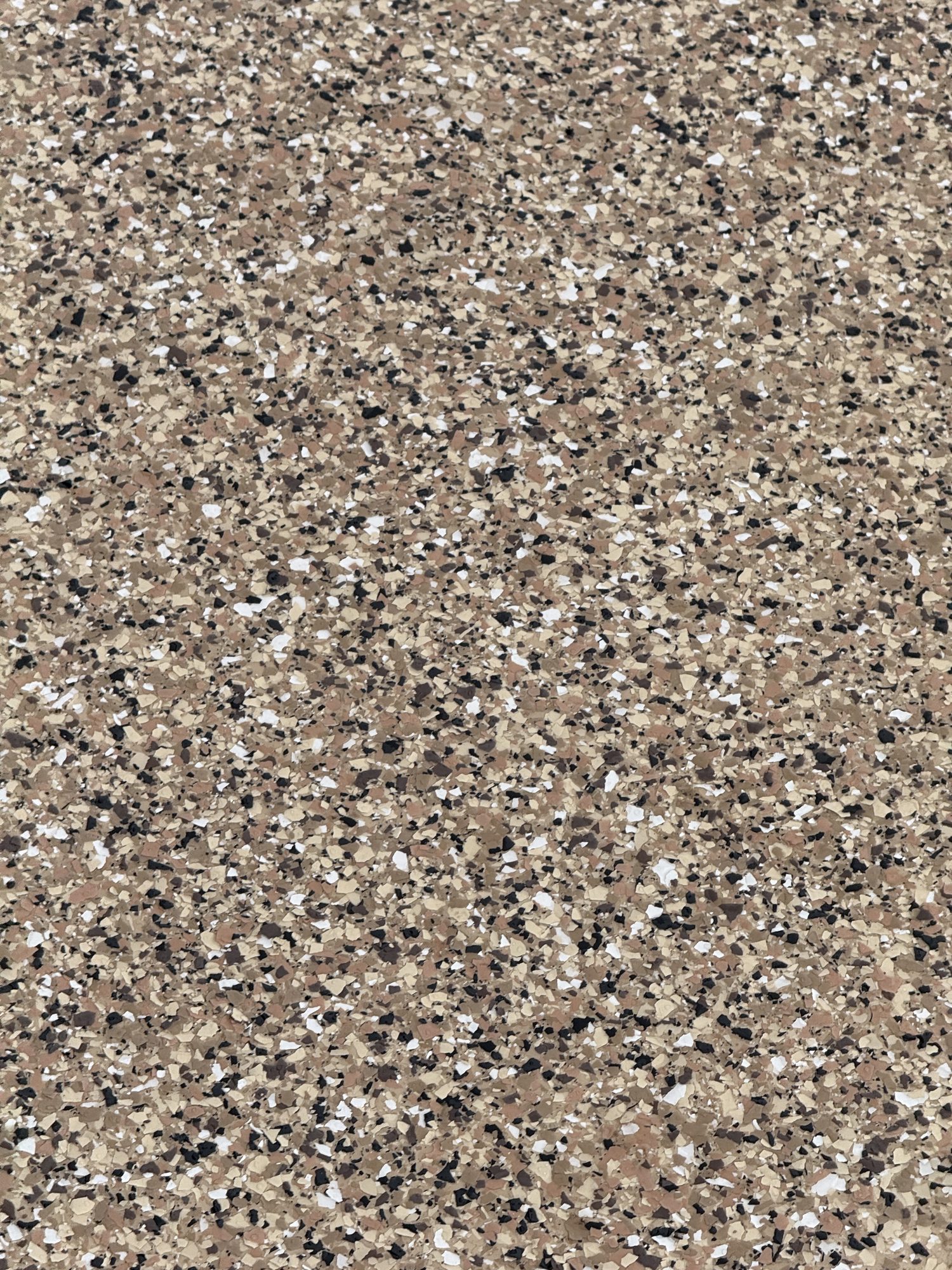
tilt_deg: -49.3
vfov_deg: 16.4
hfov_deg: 12.3
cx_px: 476
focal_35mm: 120
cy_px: 635
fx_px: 4400
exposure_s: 1/218
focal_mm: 15.66
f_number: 2.8
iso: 50
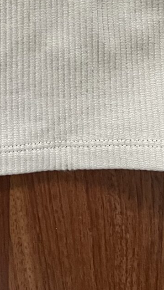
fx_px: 702
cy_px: -173
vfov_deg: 19.6
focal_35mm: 91
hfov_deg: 13.0
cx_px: -27
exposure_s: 1/40
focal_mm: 4.2
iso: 500
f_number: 1.6
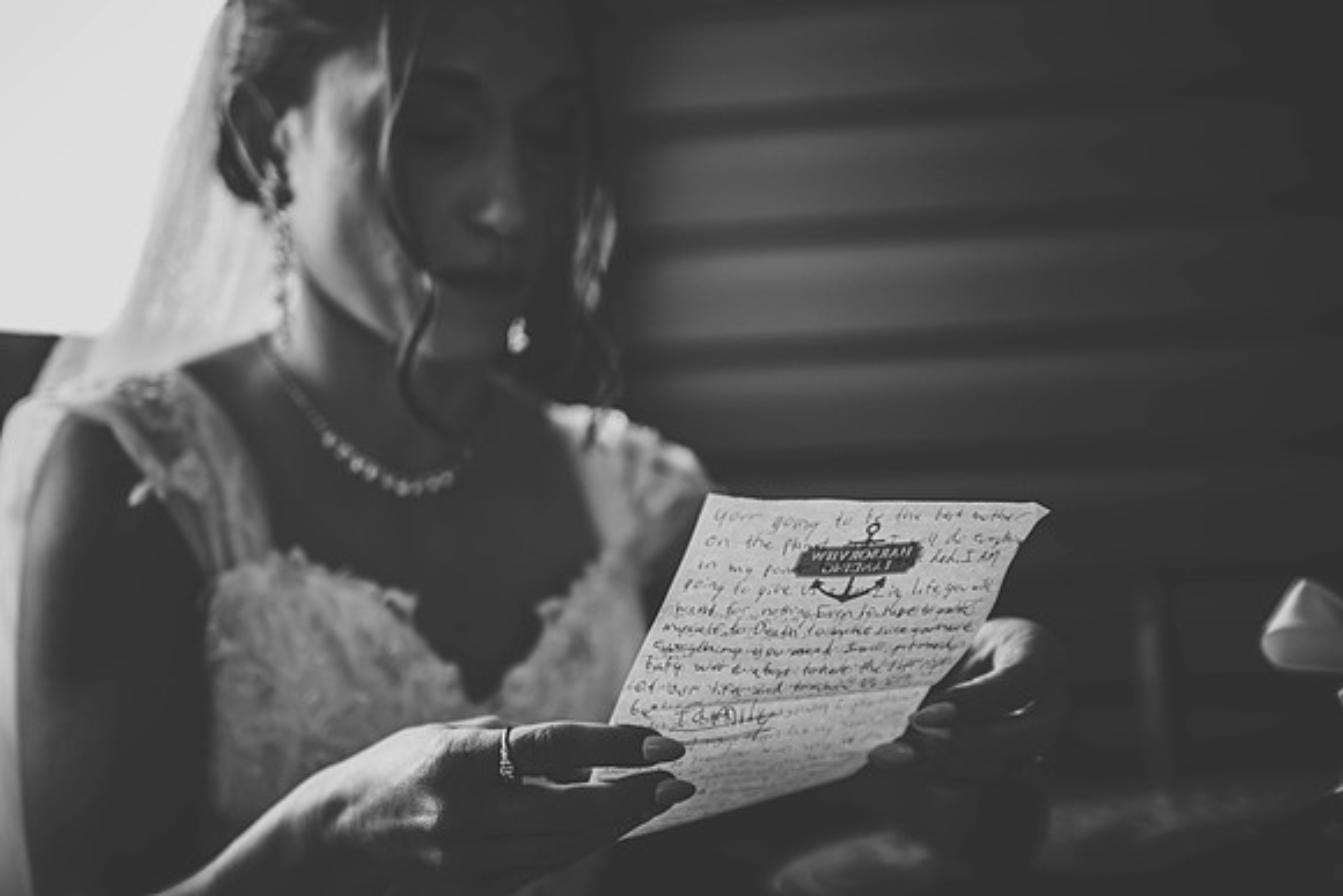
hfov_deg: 27.0
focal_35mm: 75
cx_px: 672
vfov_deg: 18.2
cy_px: 448
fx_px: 2798
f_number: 2.8
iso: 800
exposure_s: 1/200
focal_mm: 75
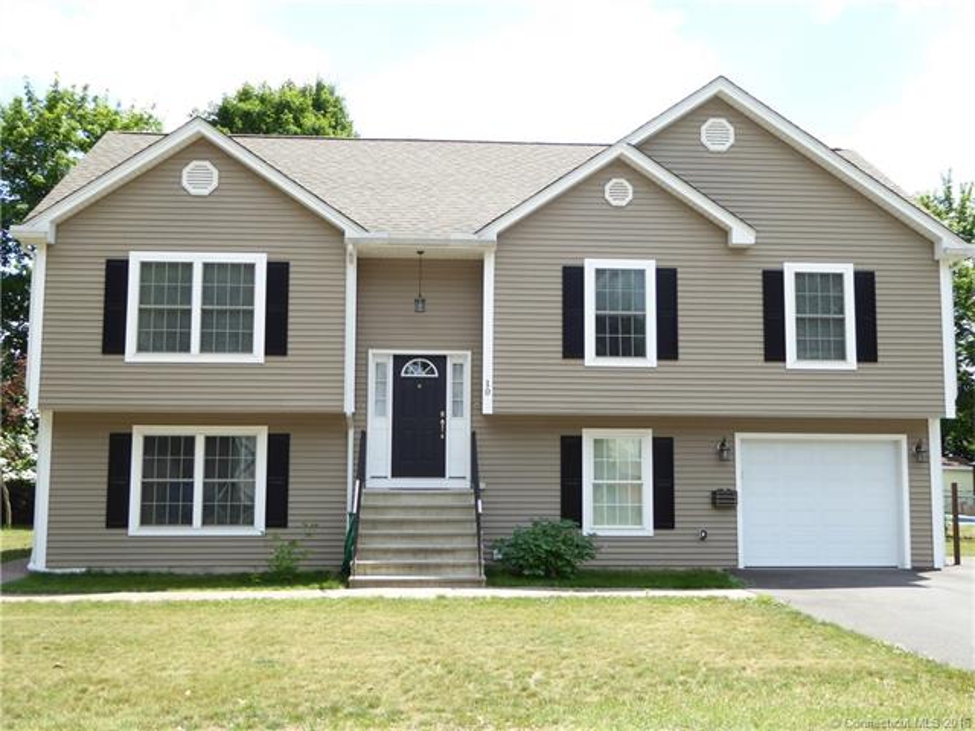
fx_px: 1098
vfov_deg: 36.8
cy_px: 366
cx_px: 488
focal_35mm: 39
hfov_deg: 47.9
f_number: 3.7
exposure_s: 1/320
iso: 100
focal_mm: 6.7
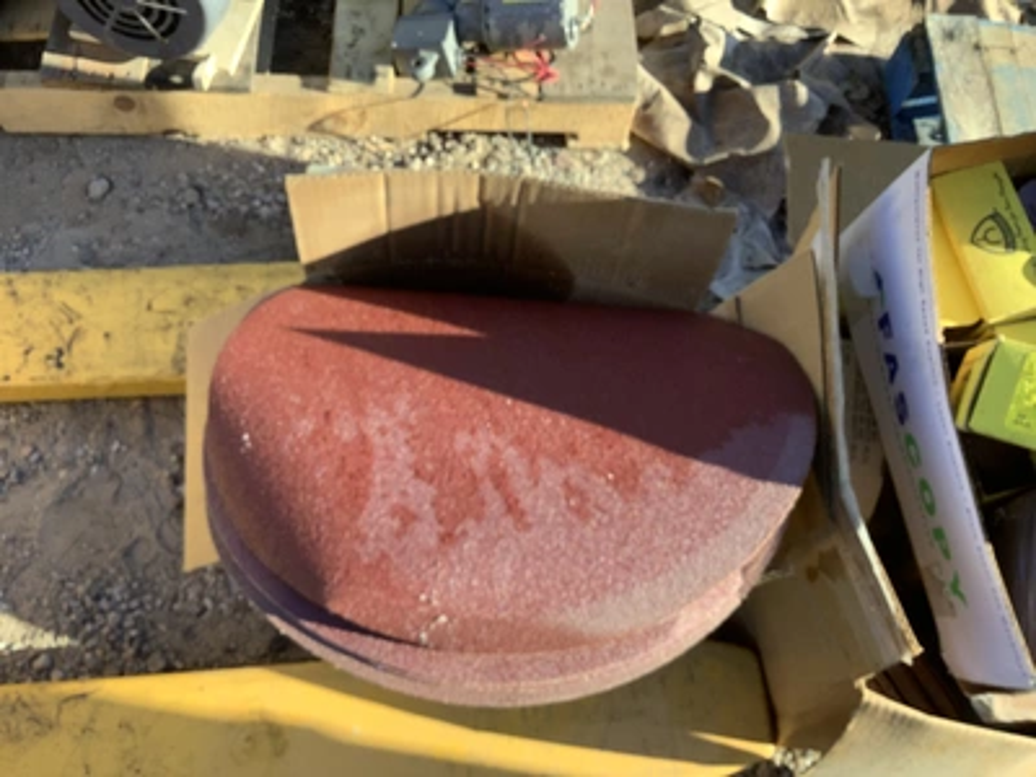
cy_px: 388
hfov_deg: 58.4
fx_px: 928
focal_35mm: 31
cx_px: 518
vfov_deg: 45.4
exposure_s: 1/124
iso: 25
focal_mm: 3.3
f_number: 2.4
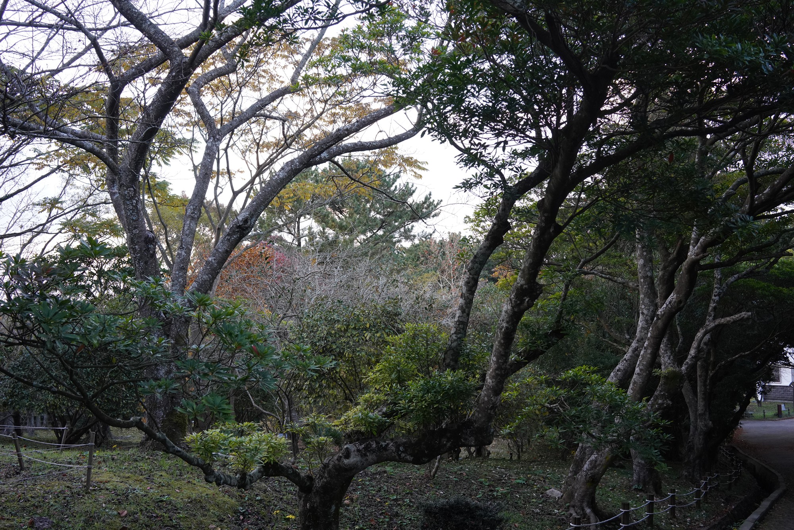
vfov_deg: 37.9
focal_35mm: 35
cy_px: 265
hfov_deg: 54.4
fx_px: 772
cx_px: 397
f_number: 7.1
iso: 1600
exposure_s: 1/100
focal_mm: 35
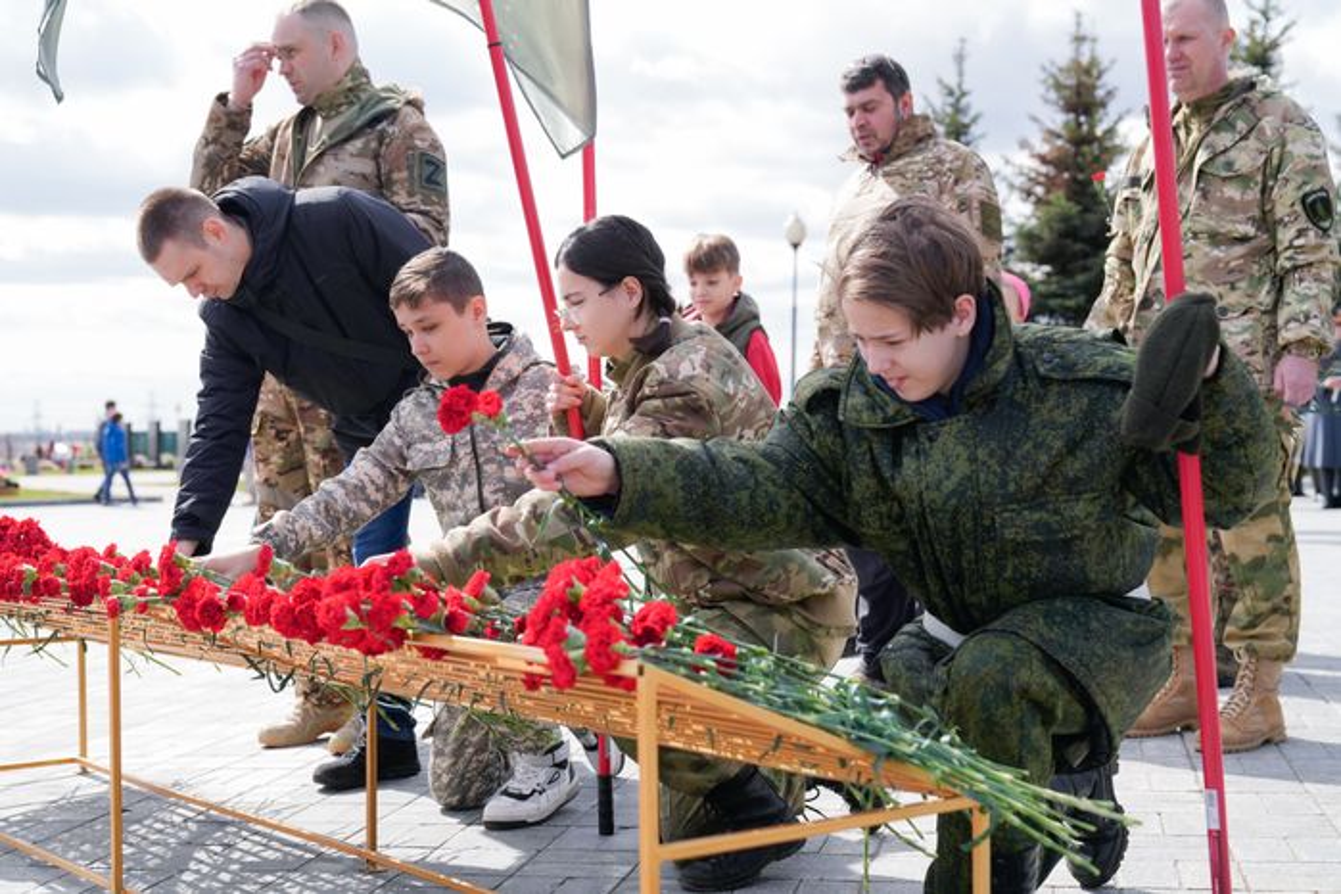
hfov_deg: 42.7
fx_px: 1713
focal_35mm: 46
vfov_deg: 29.2
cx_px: 670
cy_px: 447
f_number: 4
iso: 320
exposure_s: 1/1600
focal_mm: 46
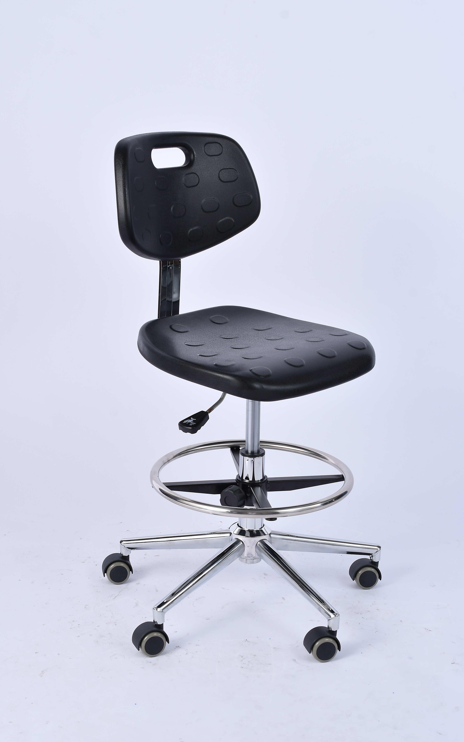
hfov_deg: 21.0
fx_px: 1255
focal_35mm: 62
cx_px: 246
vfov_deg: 33.0
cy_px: 371
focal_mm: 40
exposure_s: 1/125
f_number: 9
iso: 125
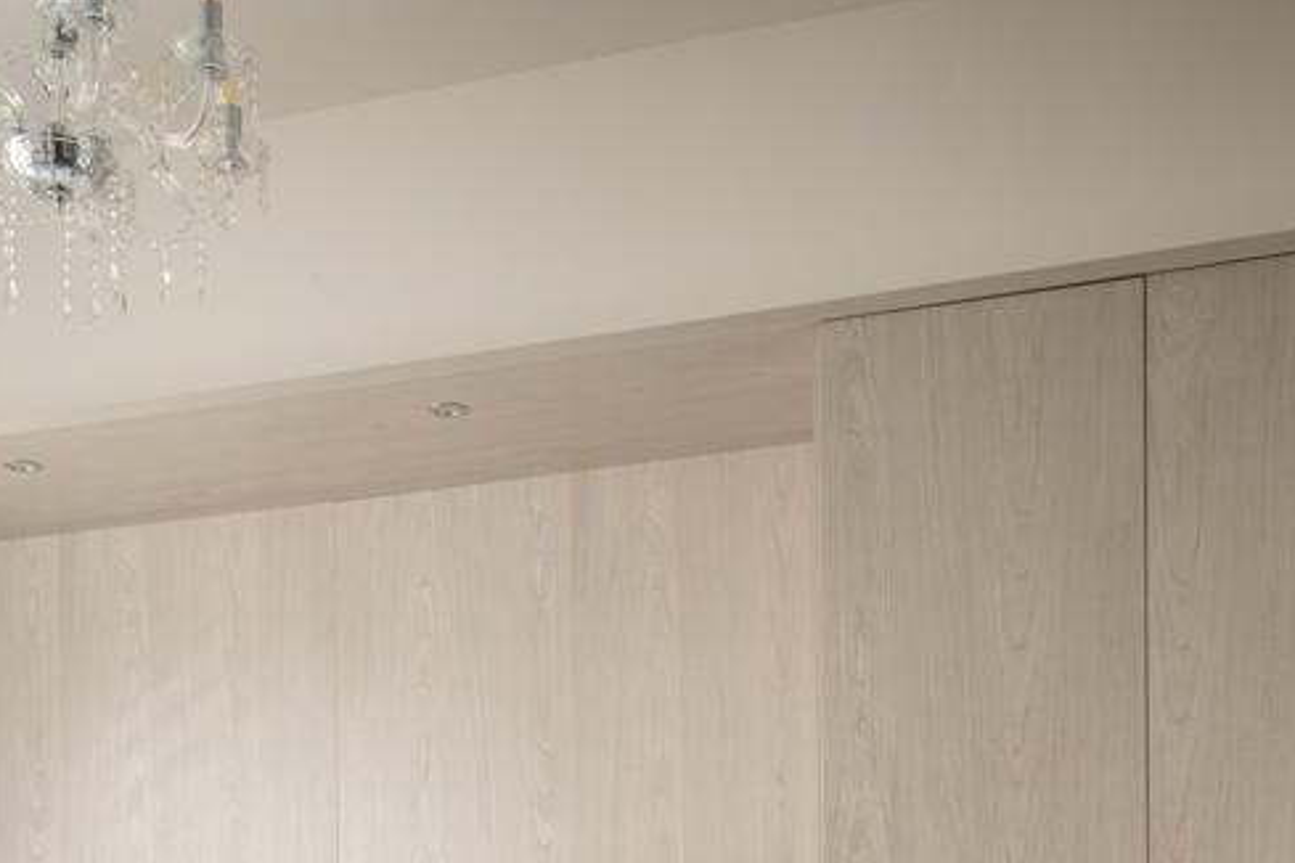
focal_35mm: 55
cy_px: 1105
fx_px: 1978
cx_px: 622
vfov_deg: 22.2
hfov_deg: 36.2
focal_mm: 21
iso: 320
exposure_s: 1/30
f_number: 6.3
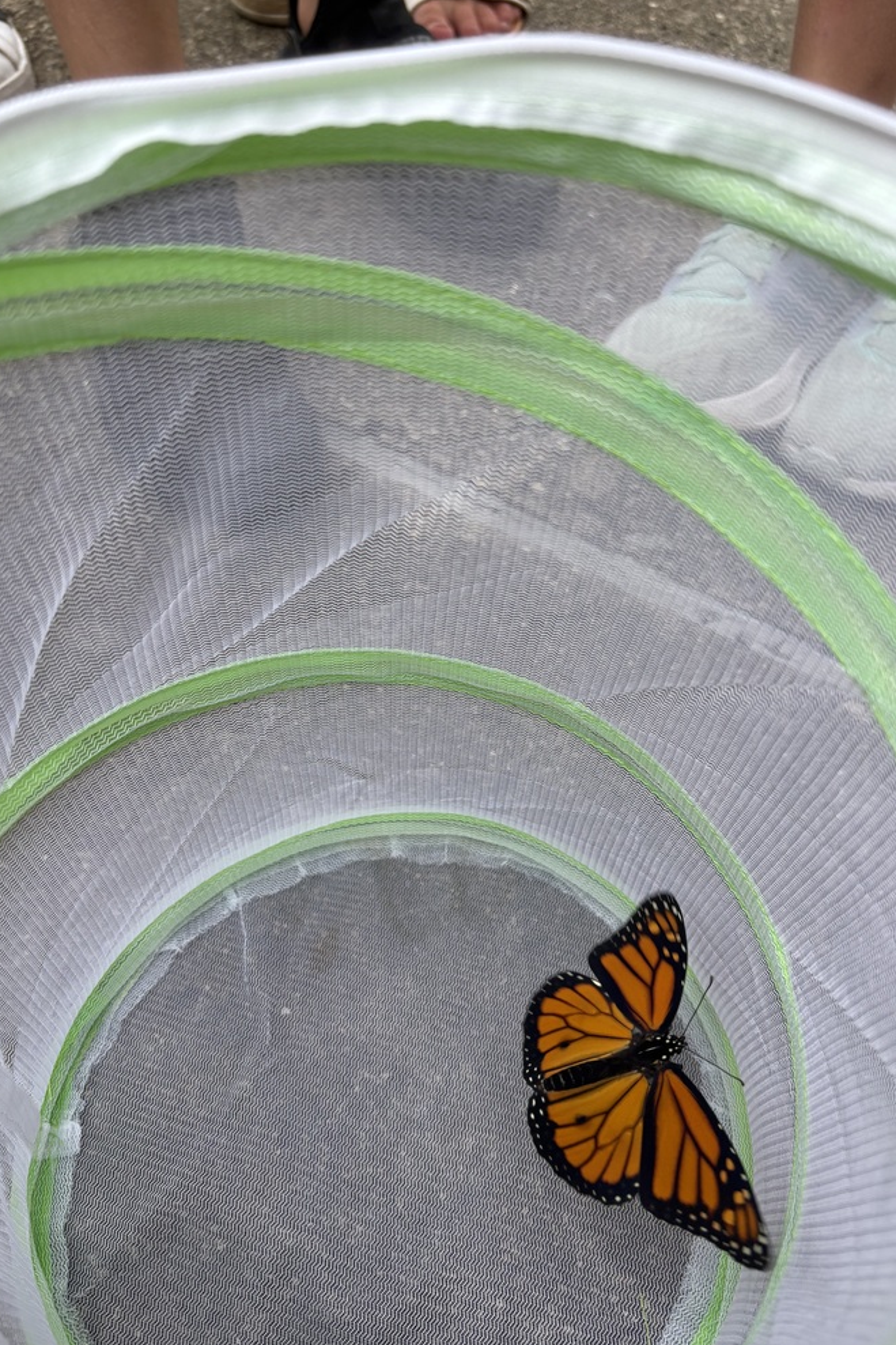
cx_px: 461
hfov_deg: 46.4
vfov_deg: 65.5
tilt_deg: -54.2
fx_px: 1046
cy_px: 691
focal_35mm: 28
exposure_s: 1/1135
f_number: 1.6
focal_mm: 5.96
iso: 50
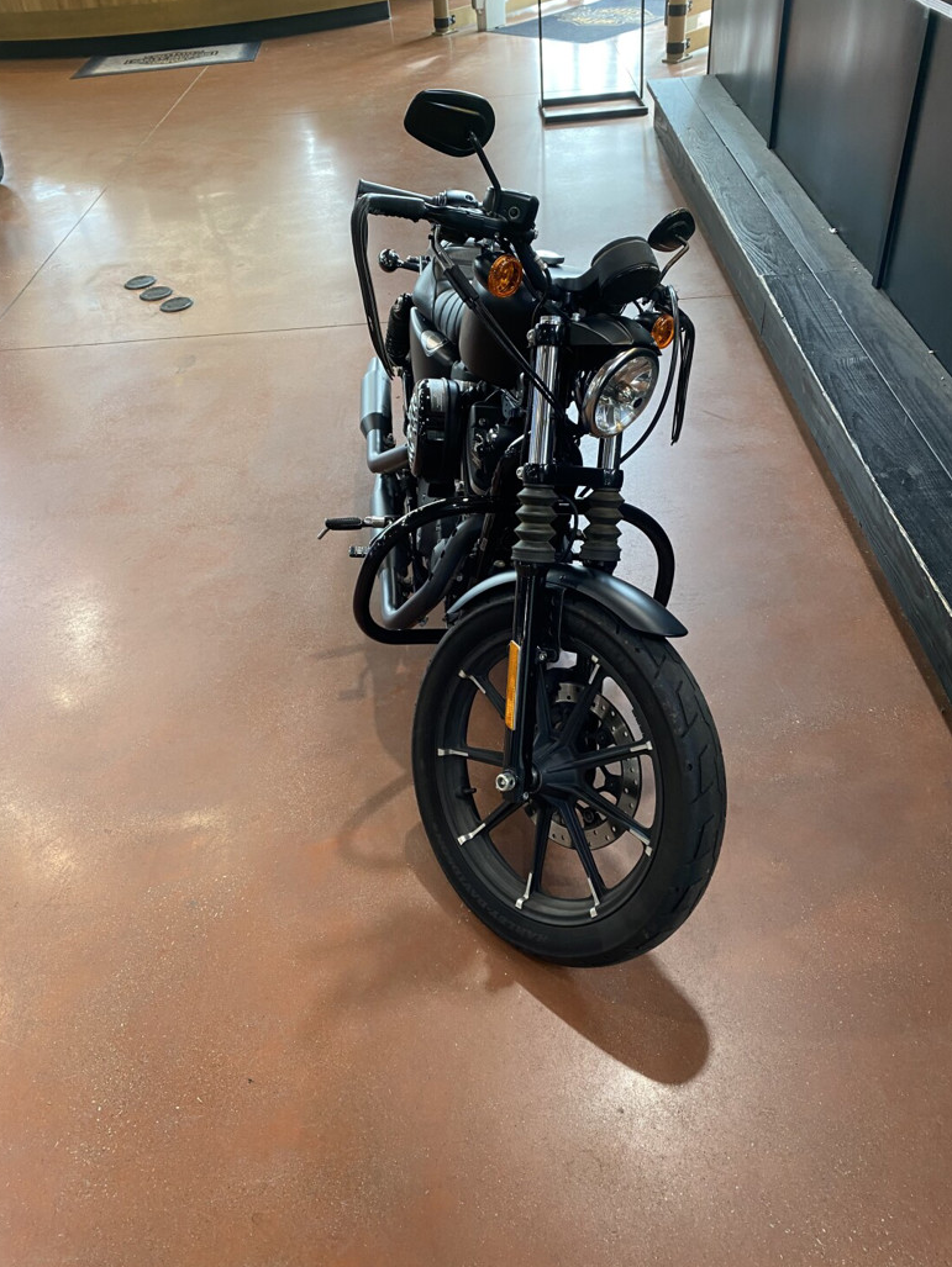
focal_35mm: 27
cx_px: 475
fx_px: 989
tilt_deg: -38.3
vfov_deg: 65.3
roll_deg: +5.5
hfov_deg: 51.4
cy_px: 622
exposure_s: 1/60
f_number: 1.8
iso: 80
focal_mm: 4.25
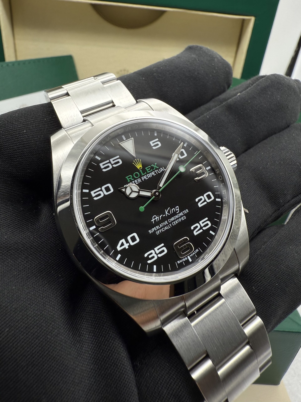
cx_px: 150
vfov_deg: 71.6
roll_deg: -7.3
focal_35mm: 24
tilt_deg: -28.6
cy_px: 201
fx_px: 278
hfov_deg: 56.8
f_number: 2.2
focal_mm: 2.22
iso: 64
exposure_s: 1/227
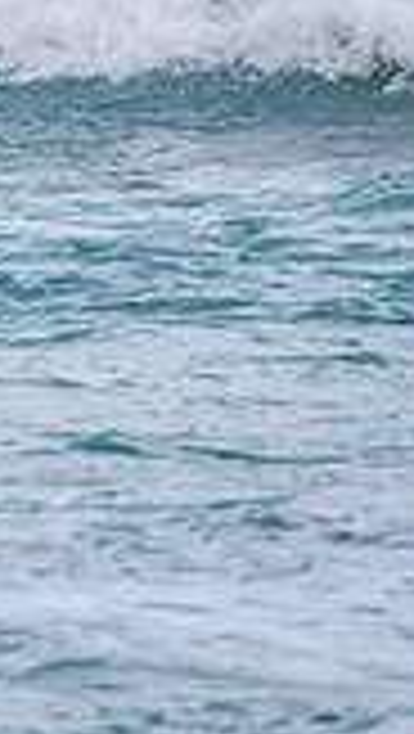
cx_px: -882
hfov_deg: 0.5
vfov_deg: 0.9
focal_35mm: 2290
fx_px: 44576
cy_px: -79
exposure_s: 1/1600
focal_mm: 400
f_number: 5.6
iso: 900
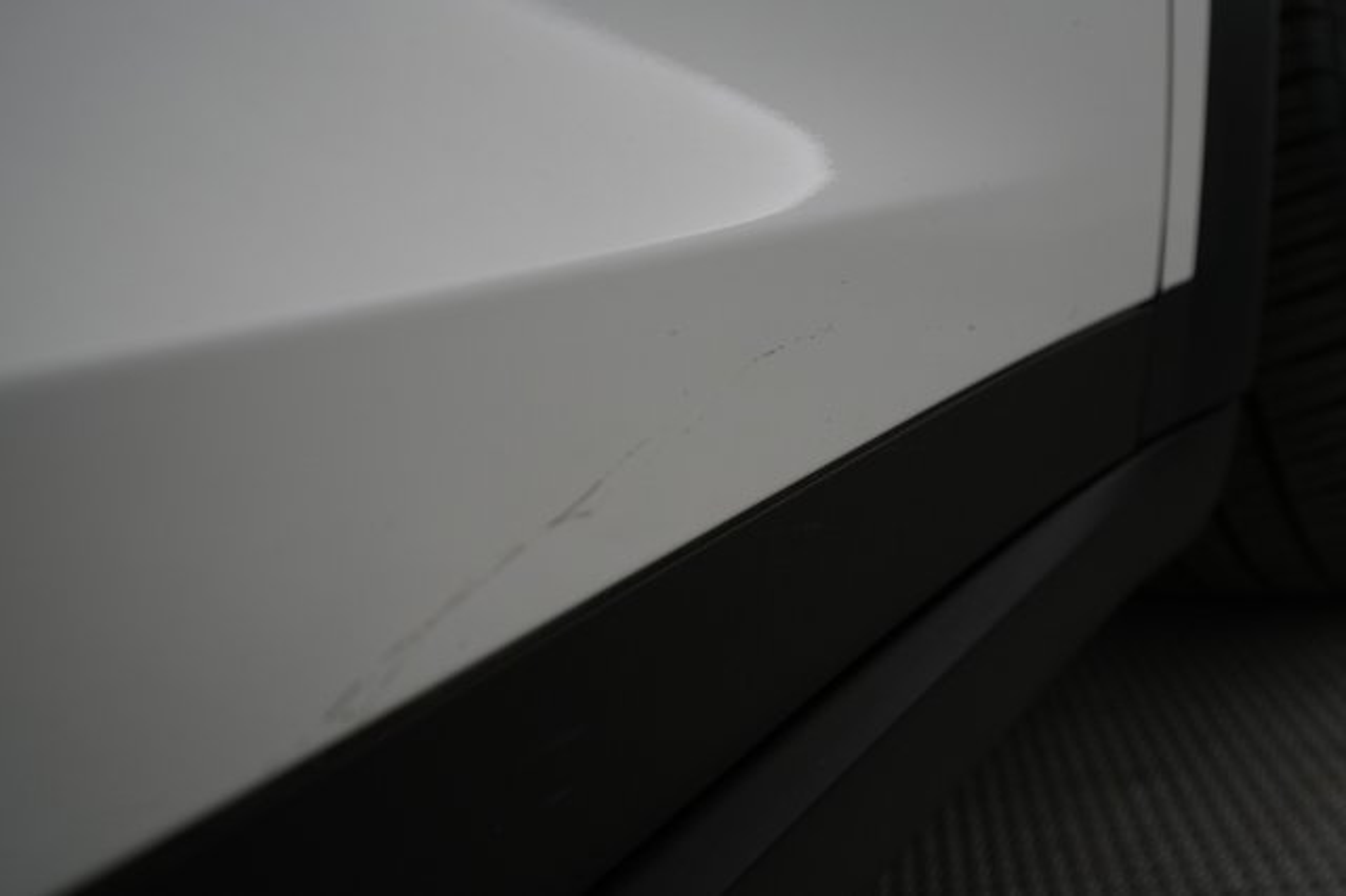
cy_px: 448
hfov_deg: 65.5
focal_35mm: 28
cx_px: 673
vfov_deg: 46.4
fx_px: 1046
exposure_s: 1/125
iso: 1250
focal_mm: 28
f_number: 5
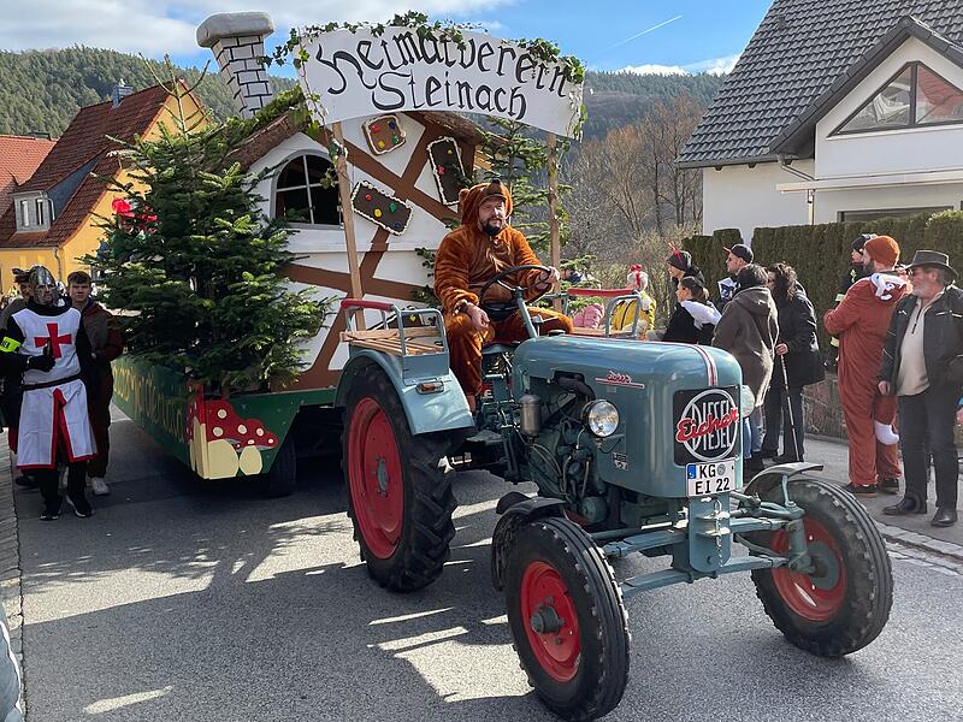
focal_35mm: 26
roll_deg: +0.8
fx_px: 723
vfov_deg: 53.1
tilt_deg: -5.6
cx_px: 482
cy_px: 361
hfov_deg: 67.3
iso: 32
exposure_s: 1/1147
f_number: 1.6
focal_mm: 4.2
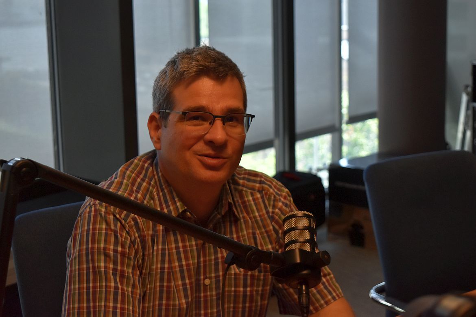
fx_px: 952
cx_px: 238
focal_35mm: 72
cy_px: 158
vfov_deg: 18.9
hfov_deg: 28.1
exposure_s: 1/320
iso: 800
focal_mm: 48
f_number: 5.3
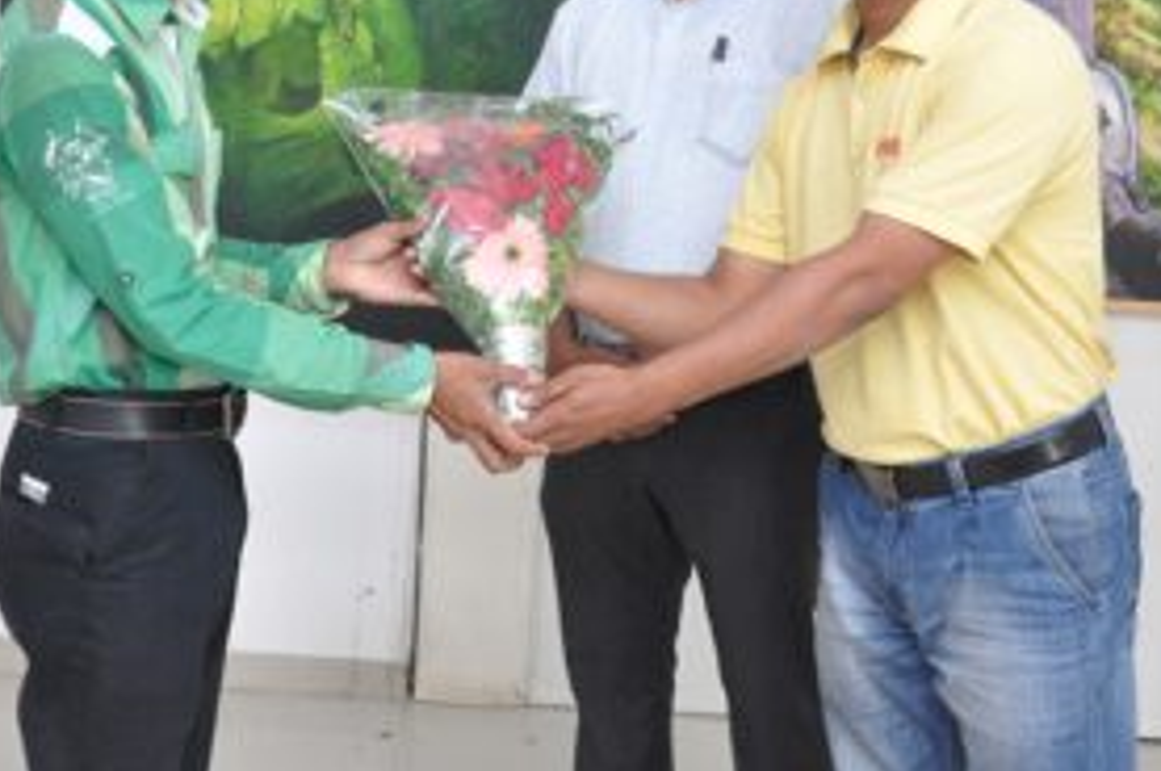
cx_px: 381
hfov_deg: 32.6
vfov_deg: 21.7
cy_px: 84
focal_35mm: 61
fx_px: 1965
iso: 2000
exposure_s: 1/30
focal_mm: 22
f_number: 7.1
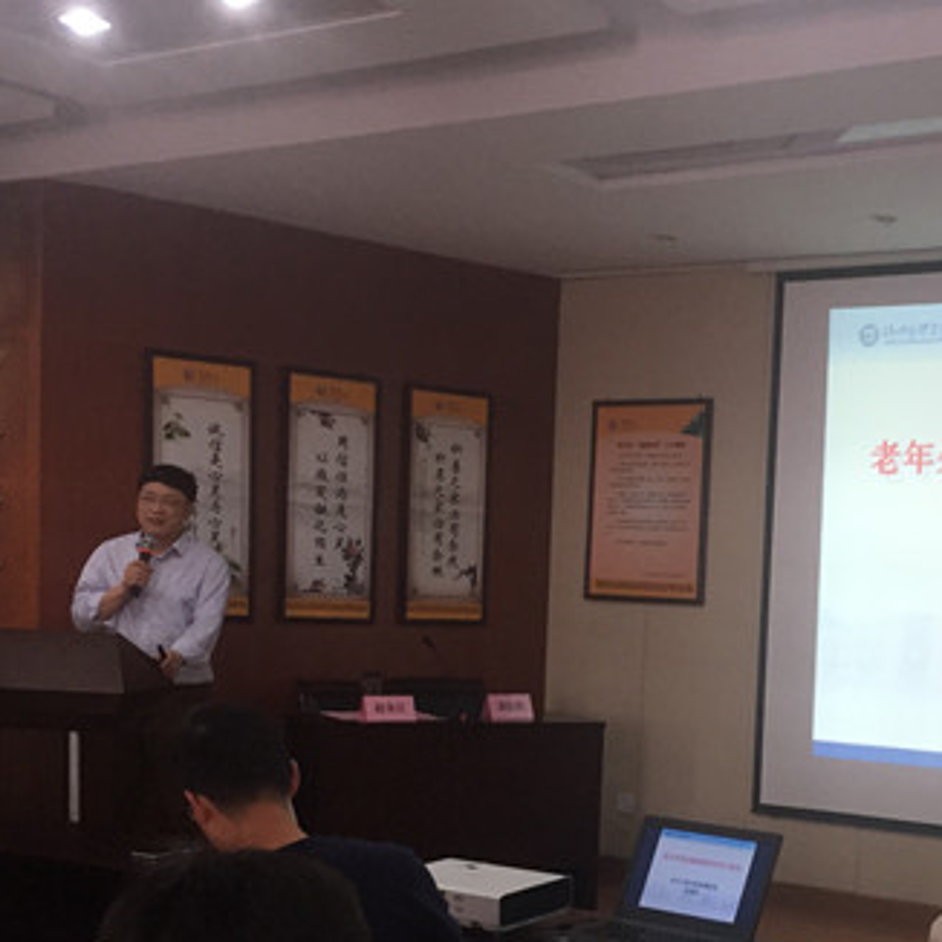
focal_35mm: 55
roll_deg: -2.5
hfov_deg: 30.6
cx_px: 708
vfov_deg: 30.4
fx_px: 1693
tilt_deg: -5.1
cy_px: 735
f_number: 2.2
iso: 64
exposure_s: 1/33
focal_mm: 4.15
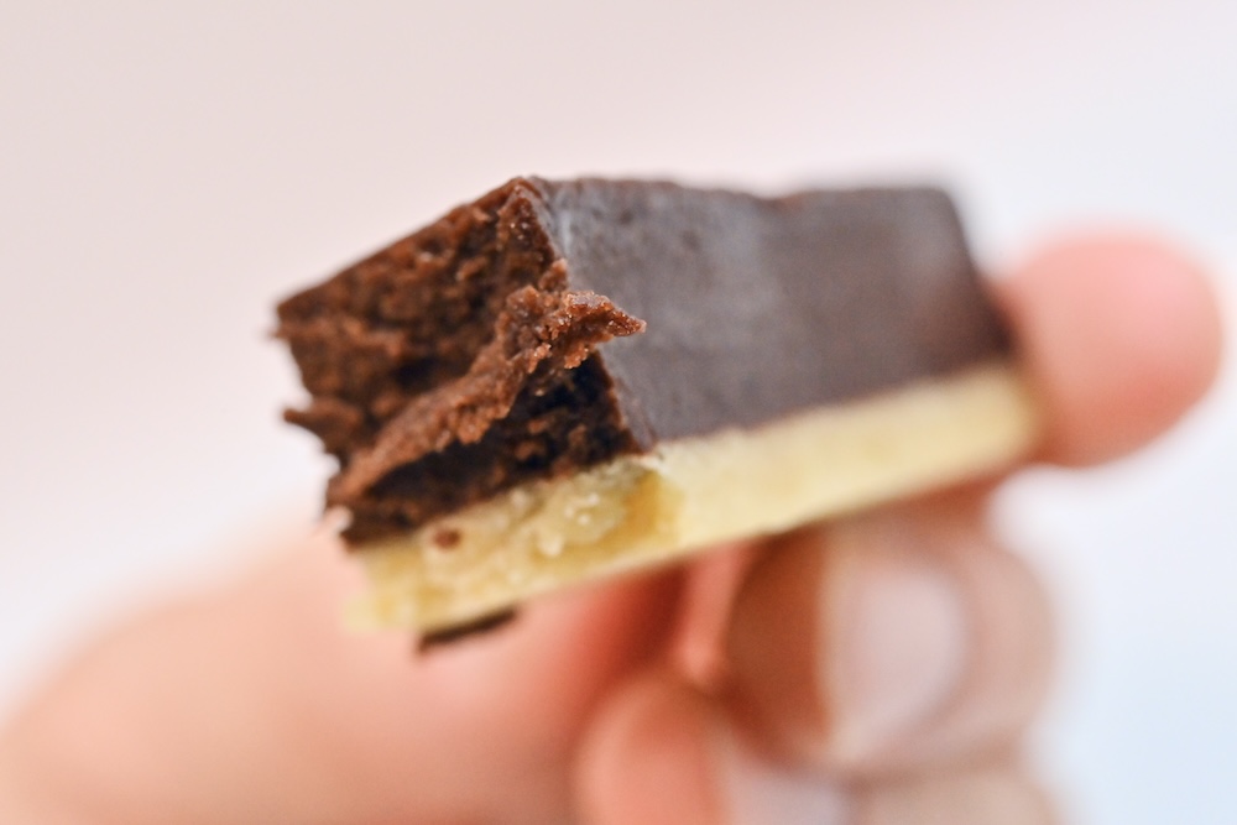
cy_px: 412
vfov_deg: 22.6
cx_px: 618
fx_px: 2062
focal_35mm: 60
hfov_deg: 33.4
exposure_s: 1/200
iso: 6400
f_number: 10
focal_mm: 60
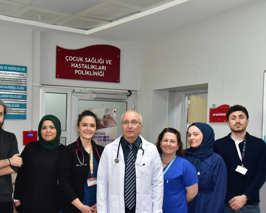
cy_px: 137
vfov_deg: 31.9
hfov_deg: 39.1
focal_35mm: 47
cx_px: 92
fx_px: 370
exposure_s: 1/200
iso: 3200
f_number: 5.6
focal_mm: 32
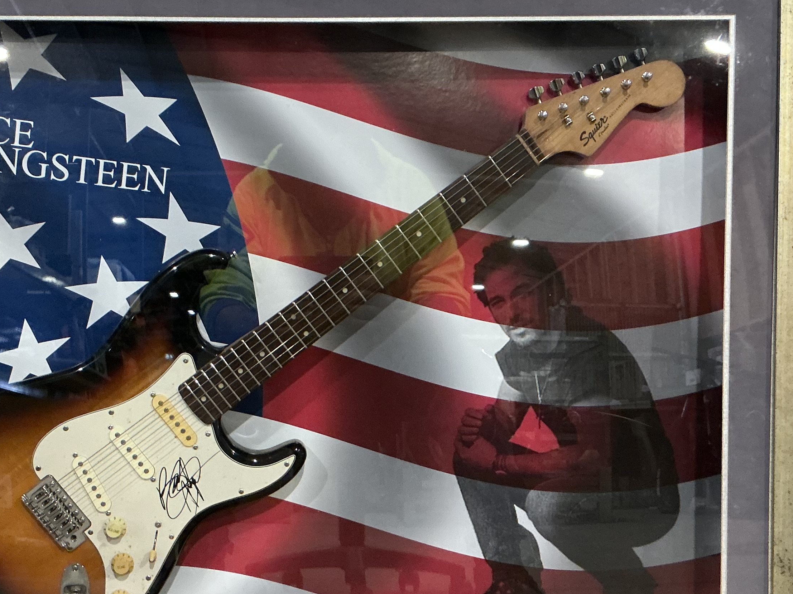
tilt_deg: -11.4
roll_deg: -0.4
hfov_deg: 37.3
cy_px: 344
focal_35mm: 51
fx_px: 1168
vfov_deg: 28.5
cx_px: 312
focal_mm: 3
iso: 320
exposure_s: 1/43
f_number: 1.8
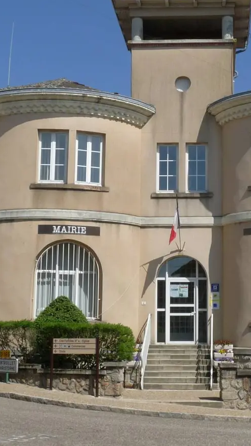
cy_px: 203
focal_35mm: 62
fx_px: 734
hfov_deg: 19.2
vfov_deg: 33.8
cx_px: 194
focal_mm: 4.8
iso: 100
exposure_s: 1/400
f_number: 7.1
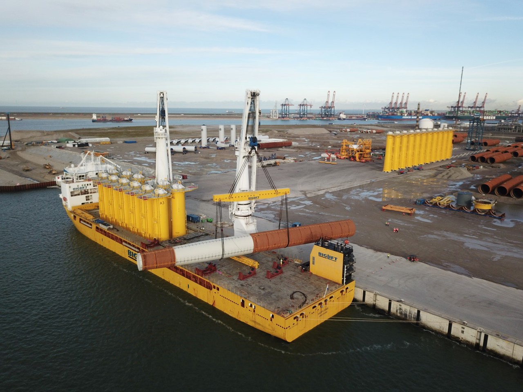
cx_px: 262
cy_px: 196
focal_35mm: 26
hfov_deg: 67.3
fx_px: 393
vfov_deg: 53.1
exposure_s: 1/725
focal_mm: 4.73
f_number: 2.2
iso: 100
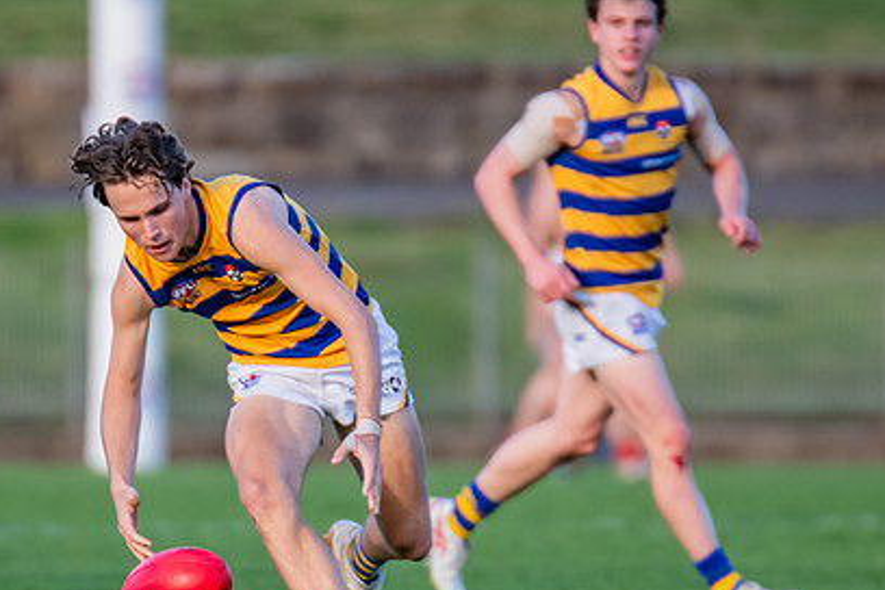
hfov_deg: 1.9
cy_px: 263
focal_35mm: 1084
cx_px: 187
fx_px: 26646
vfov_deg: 1.3
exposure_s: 1/1250
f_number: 4
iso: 800
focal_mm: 420
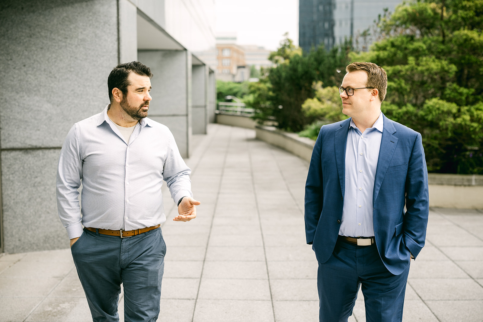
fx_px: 671
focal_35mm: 50
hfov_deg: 39.6
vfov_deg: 27.0
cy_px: 161
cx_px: 242
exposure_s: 1/1000
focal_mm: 50
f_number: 2.5
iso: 160
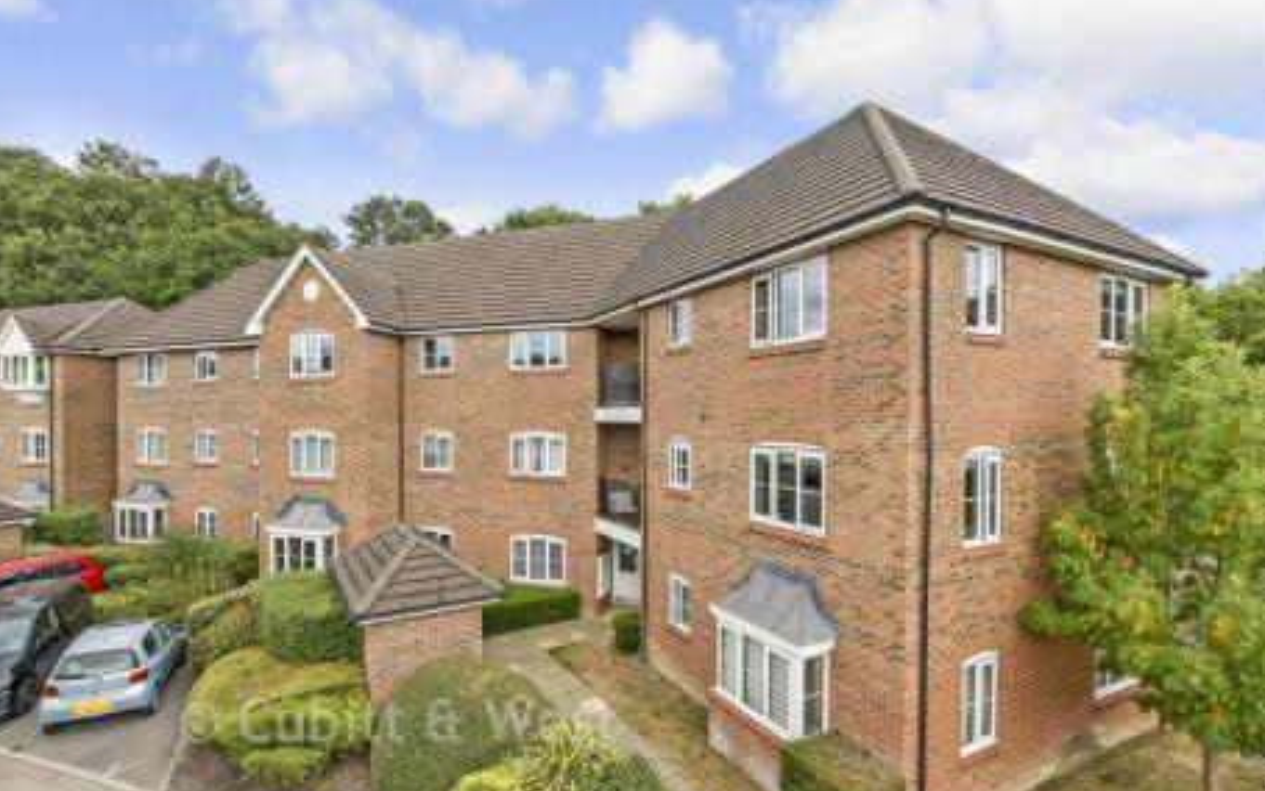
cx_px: 609
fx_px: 552
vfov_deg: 71.2
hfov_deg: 97.8
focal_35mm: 16
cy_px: 419
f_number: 11
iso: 100
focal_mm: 10
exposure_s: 1/30
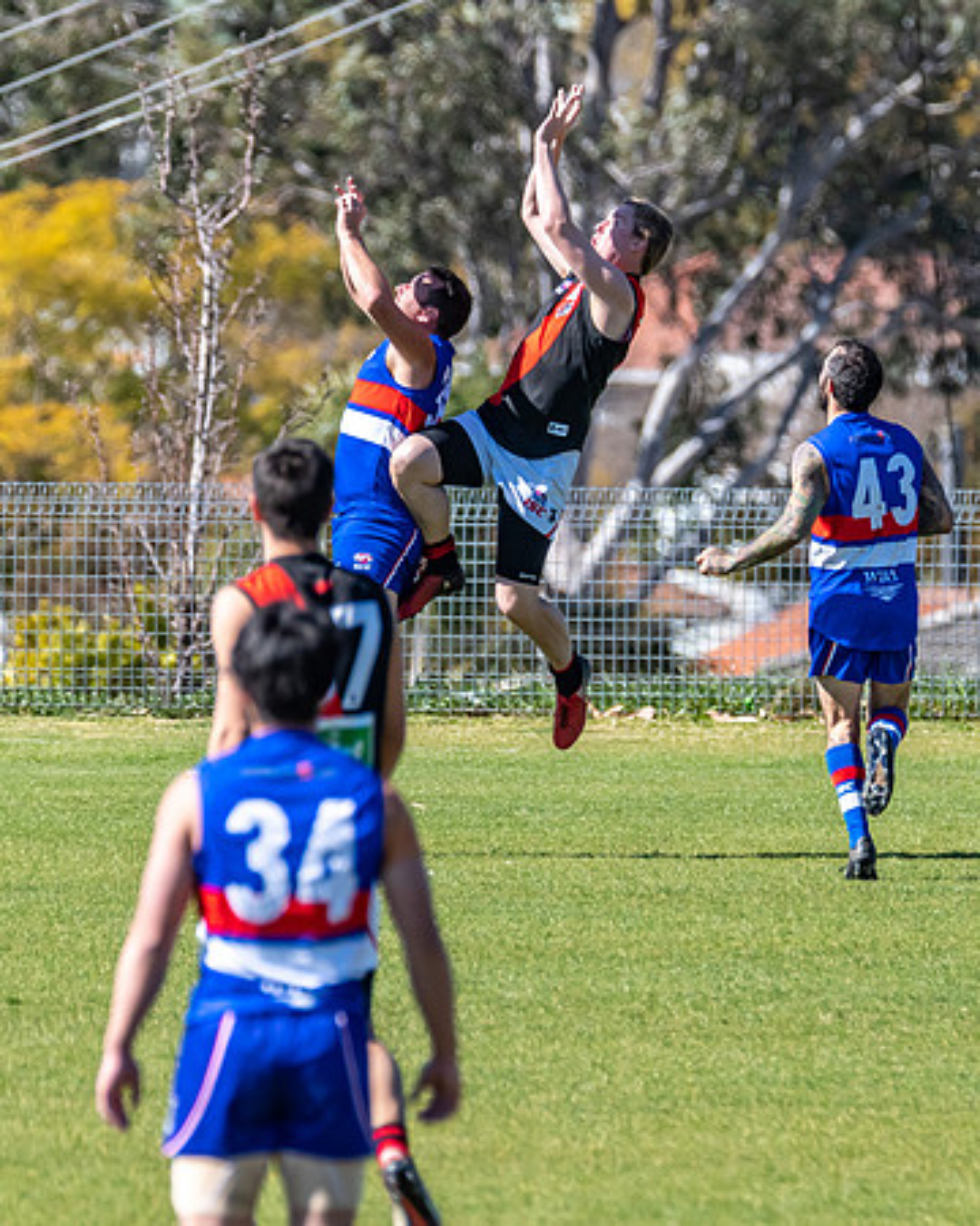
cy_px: 605
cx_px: 706
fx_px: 33700
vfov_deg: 2.1
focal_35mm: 930
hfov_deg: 1.7
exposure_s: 1/2000
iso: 800
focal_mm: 420
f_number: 8
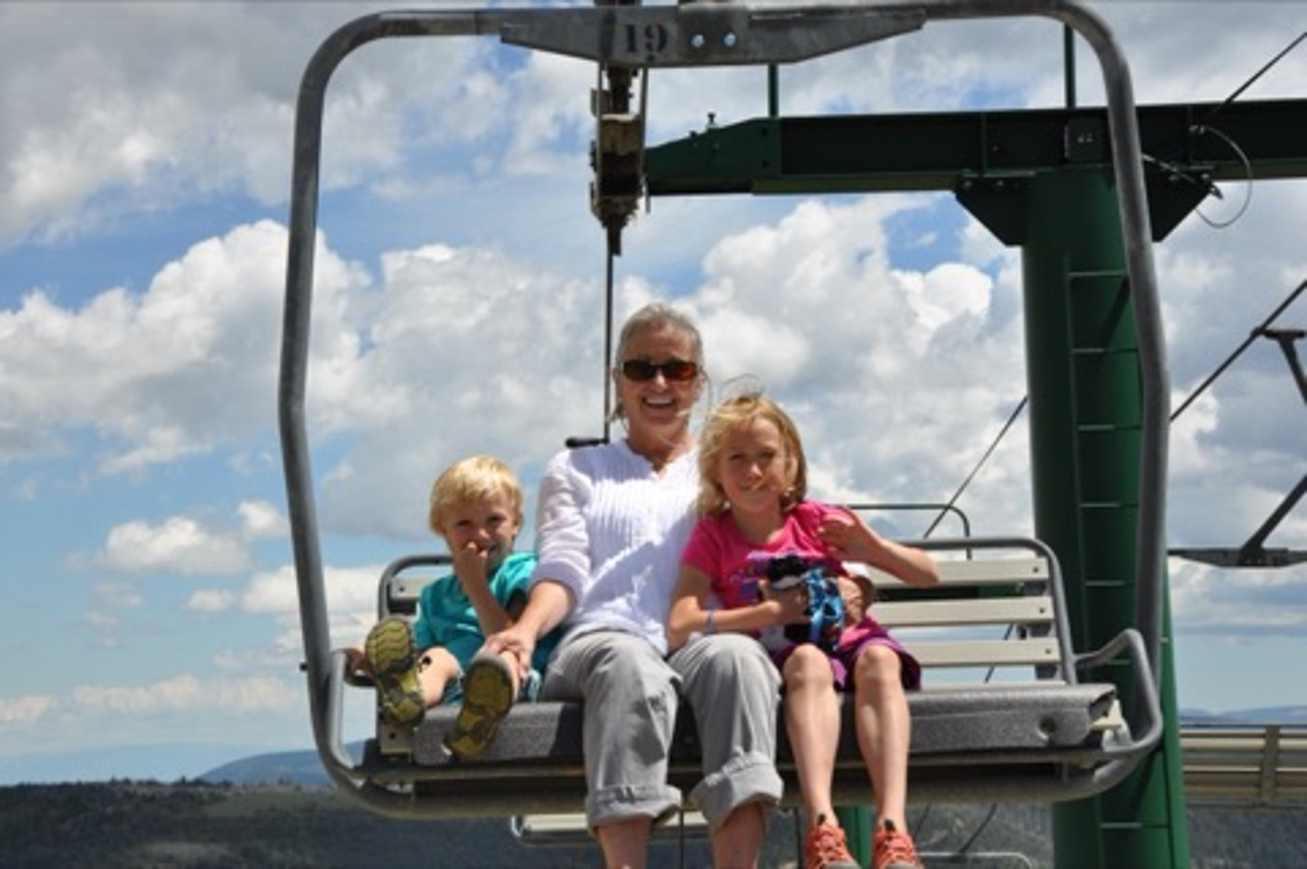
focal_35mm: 78
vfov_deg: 17.5
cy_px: 434
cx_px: 654
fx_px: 2829
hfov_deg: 26.0
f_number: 11
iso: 200
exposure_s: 1/500
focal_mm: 52
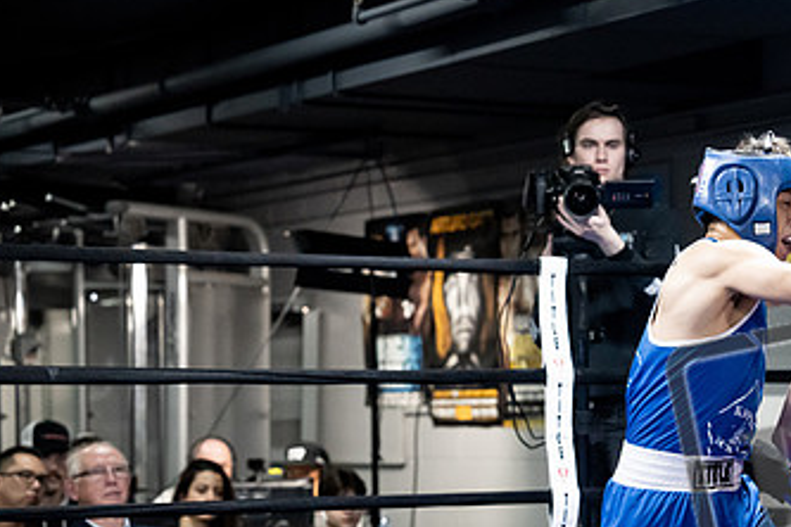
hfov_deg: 16.6
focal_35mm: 122
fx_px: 2680
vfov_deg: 11.2
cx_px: 672
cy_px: 386
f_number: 2.8
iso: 8000
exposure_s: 1/1000
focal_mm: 70
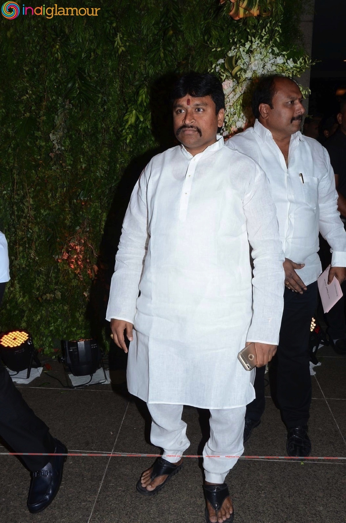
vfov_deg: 59.6
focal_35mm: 32
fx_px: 456
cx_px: 173
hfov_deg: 41.6
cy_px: 262
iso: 500
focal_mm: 21
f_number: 9
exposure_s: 1/125
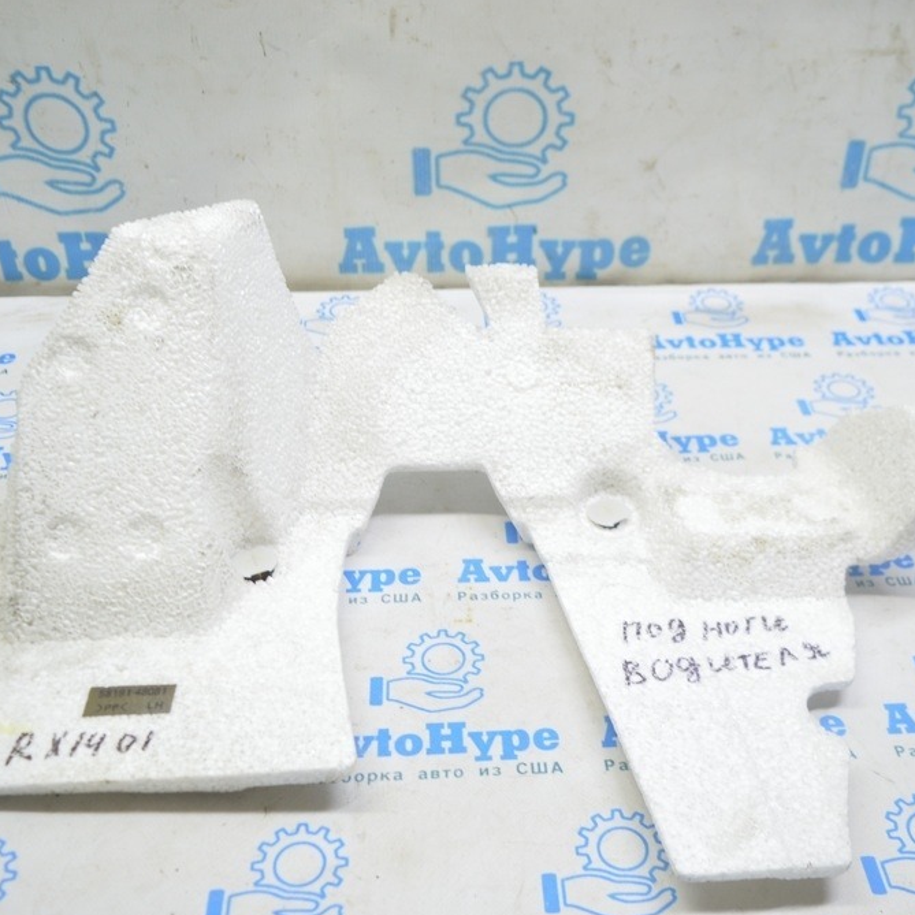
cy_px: 460
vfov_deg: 42.8
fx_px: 1166
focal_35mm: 39
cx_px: 492
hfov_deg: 42.8
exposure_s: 1/40
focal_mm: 20
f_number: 3.8
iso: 400
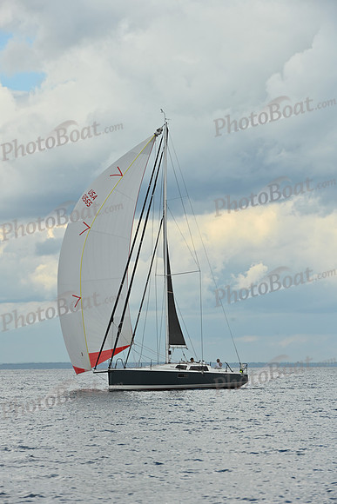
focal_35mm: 175
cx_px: 168
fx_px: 2456
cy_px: 252
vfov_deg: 11.7
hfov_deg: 7.9
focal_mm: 175
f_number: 10
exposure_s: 1/800
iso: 250
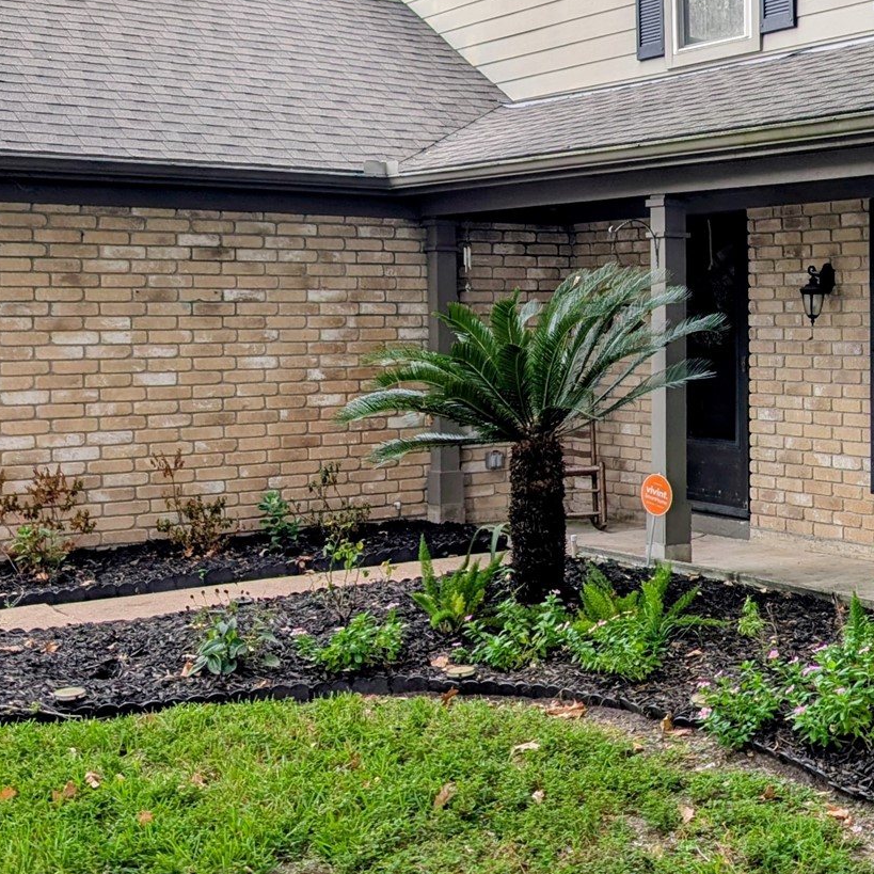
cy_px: 362
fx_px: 1514
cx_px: 846
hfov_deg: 30.3
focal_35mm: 53
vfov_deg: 32.1
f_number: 1.68
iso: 19
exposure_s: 1/123
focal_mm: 6.9
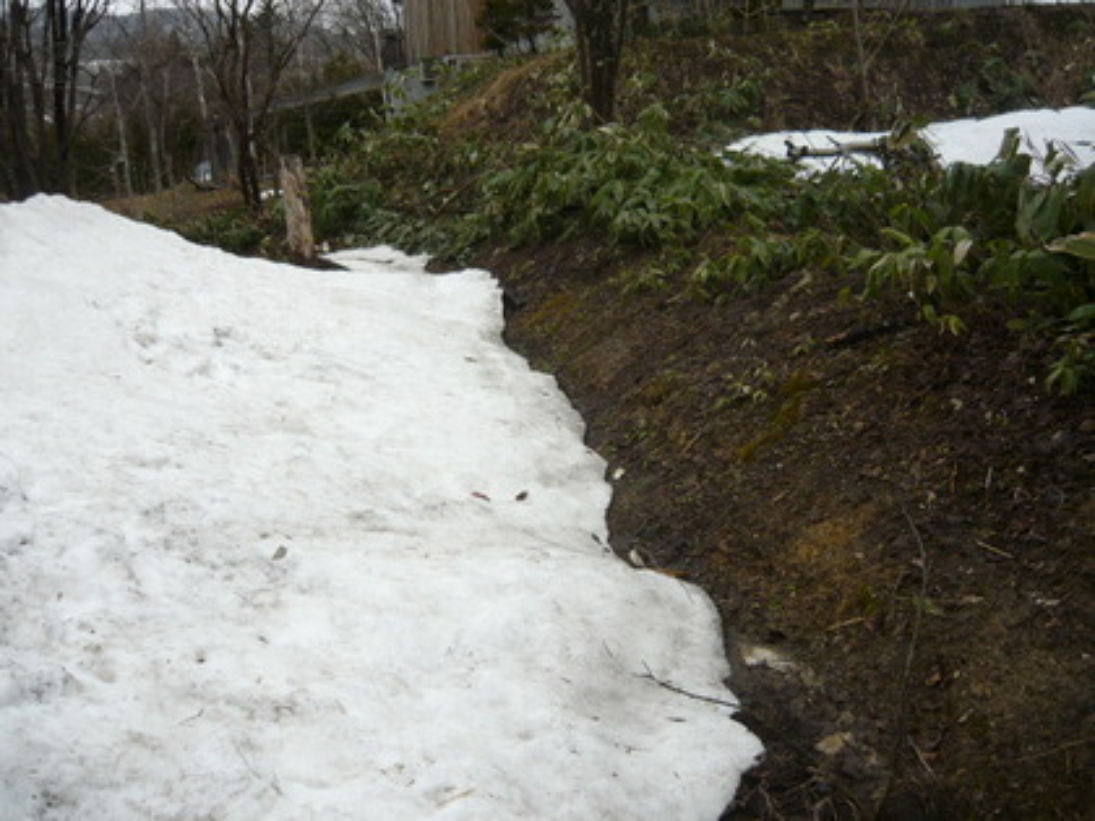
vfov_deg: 42.9
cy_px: 410
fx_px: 1044
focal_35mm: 33
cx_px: 548
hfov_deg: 55.4
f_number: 2.8
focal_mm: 5.5
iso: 100
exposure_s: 1/500
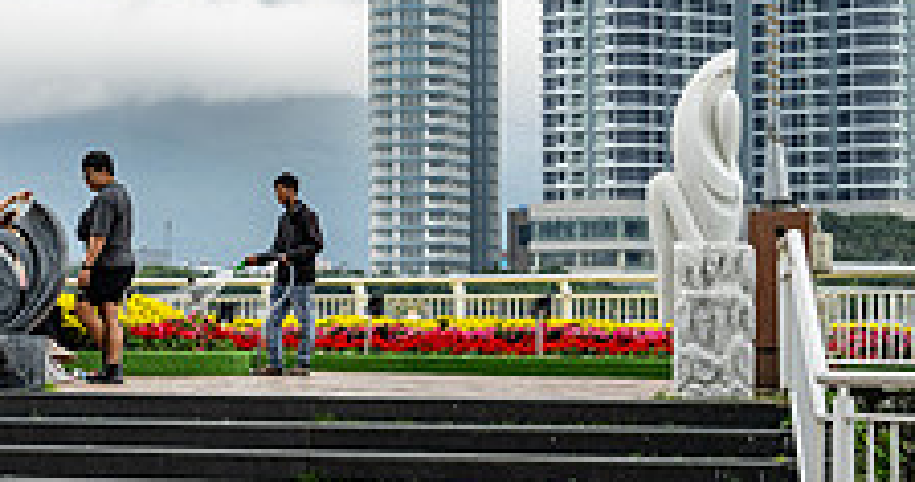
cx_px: -135
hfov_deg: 16.0
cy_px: 177
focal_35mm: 132
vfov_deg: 8.7
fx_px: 3155
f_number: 8
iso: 100
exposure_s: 1/320
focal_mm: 48
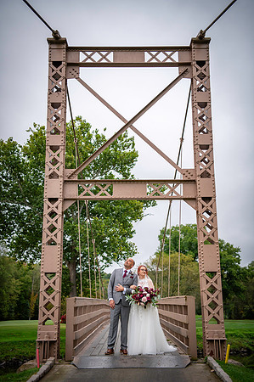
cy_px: 191
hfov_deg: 29.2
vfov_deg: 42.8
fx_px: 488
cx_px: 127
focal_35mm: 46
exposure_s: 1/3200
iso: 800
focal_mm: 46
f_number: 2.8
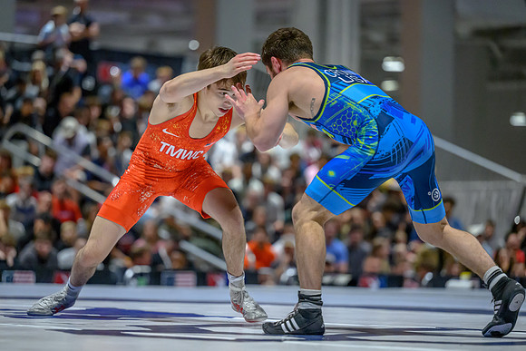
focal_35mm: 161
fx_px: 2350
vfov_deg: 8.5
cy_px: 183
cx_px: 237
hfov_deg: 12.8
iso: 7200
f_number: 2.8
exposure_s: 1/640
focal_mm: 145
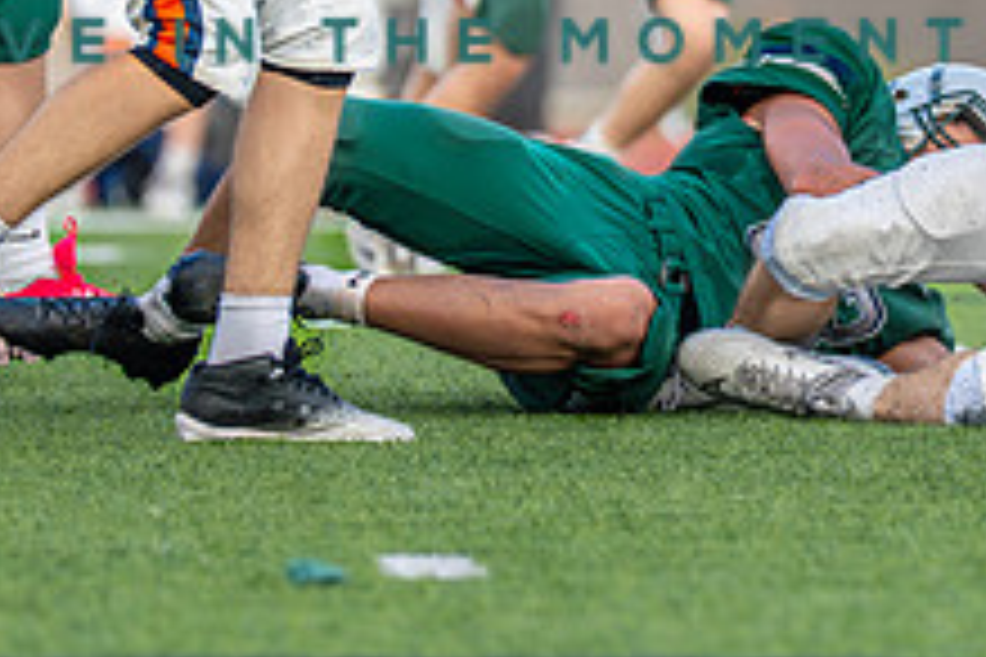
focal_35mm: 729
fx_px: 19965
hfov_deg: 2.8
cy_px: -33
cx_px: 1026
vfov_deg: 1.9
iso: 500
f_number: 2.8
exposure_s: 1/1600
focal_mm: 200
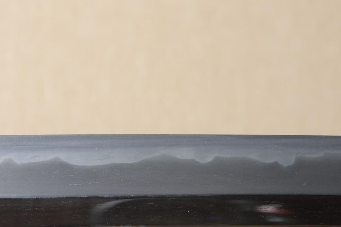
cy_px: 148
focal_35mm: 229
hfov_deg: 9.0
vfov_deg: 6.0
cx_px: 155
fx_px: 2167
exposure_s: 1/1.6
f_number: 11
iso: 400
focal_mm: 112
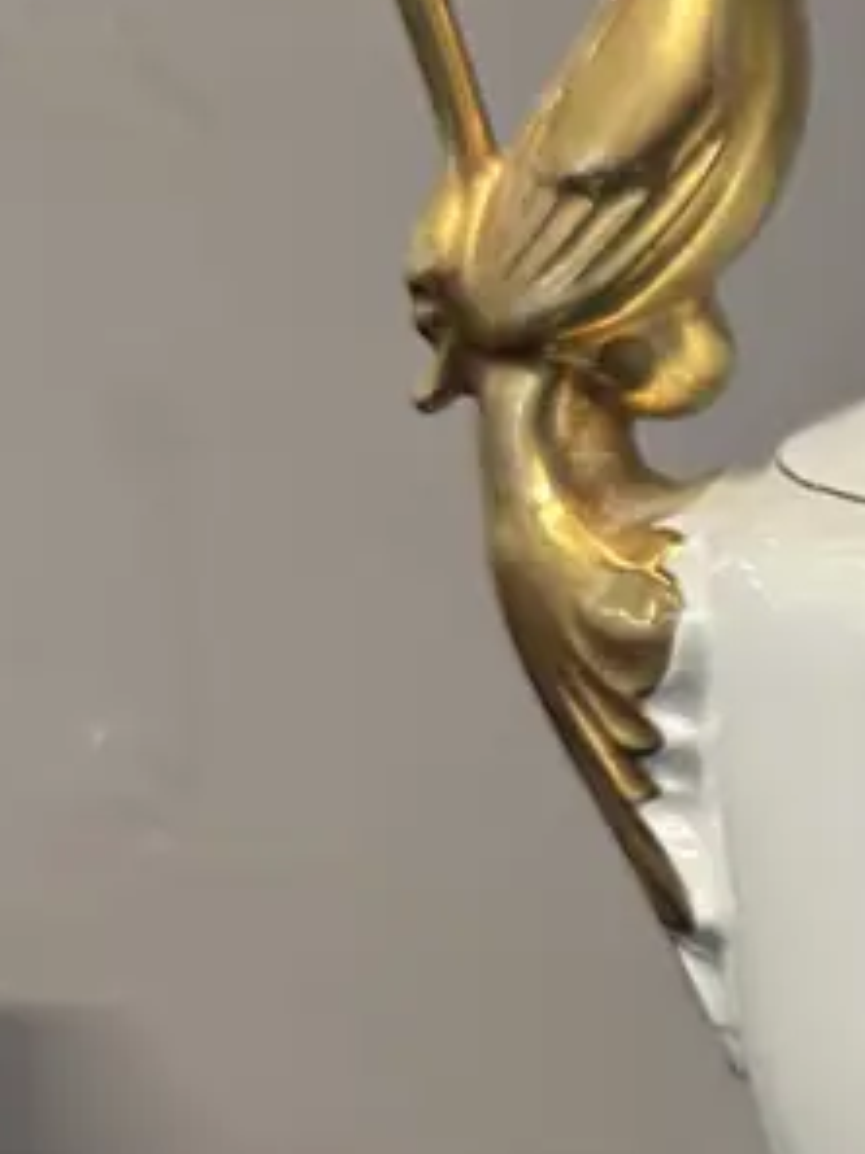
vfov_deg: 23.3
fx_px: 2765
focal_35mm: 83
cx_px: 1414
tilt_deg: -17.4
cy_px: 889
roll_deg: +0.4
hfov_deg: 15.9
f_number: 1.78
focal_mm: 6.86
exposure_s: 1/50
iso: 125
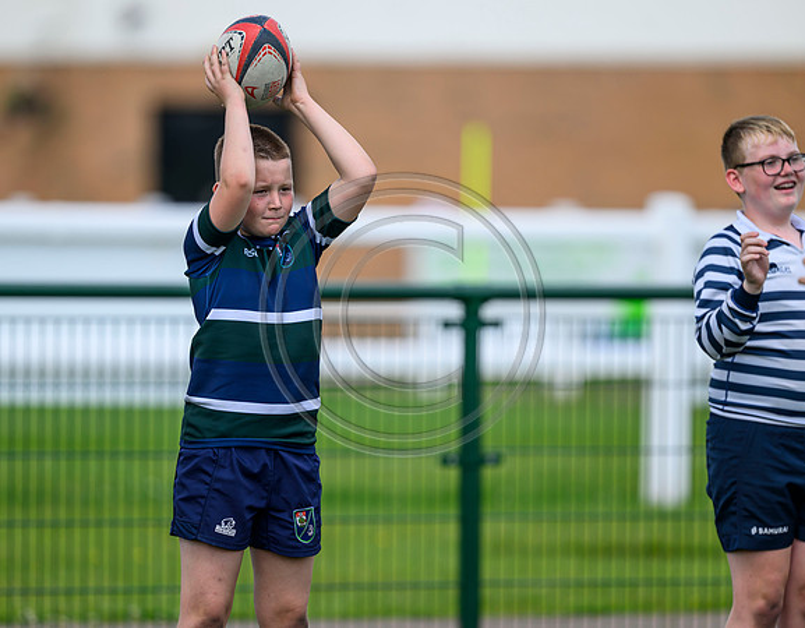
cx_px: 334
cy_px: 314
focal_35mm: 444
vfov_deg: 3.4
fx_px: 10466
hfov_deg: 4.4
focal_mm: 400
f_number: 3.2
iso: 160
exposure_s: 1/1250
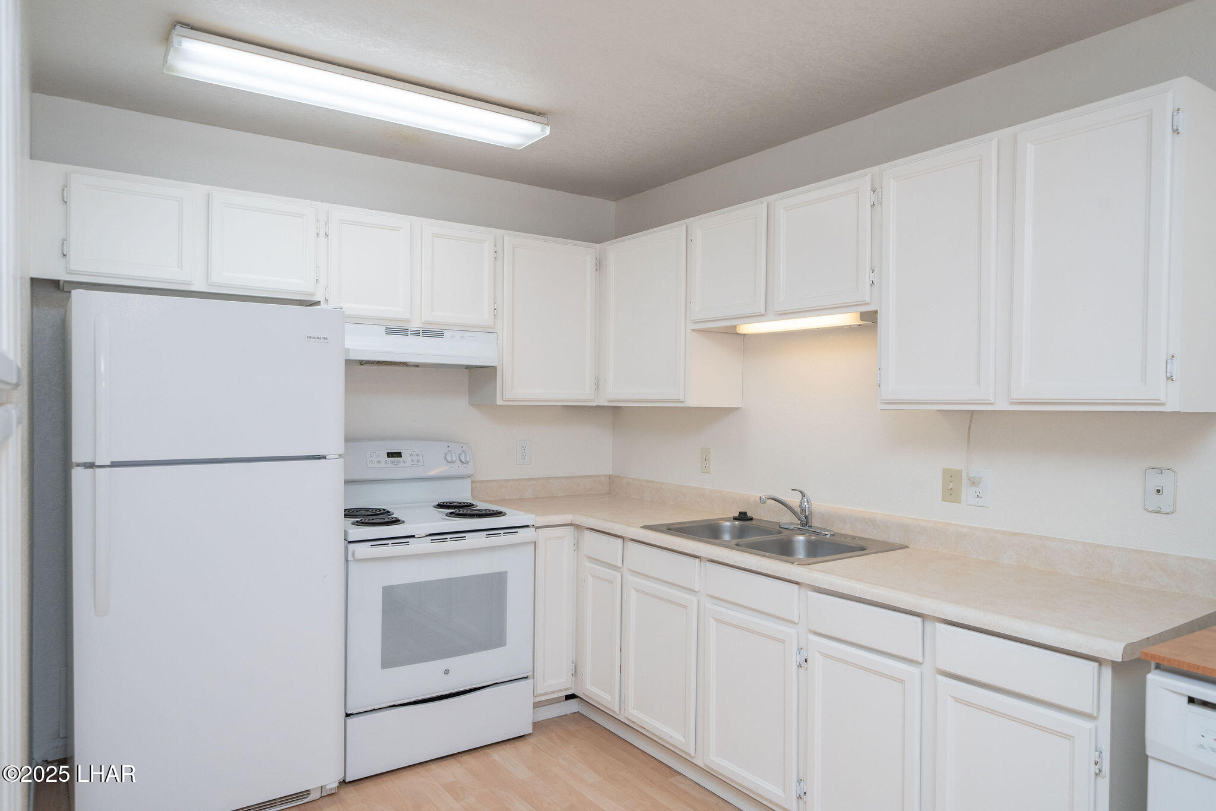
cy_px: 406
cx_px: 608
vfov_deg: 53.1
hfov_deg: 73.7
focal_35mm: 24
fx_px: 811
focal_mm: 24
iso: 1000
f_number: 6.3
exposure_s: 1/160
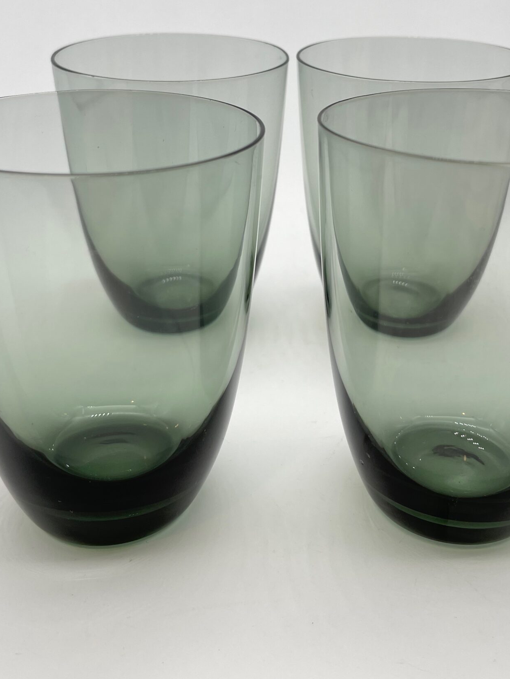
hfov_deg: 35.9
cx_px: 277
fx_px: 786
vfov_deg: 45.8
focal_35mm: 40
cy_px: 208
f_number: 1.6
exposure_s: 1/128
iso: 32
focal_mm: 4.2
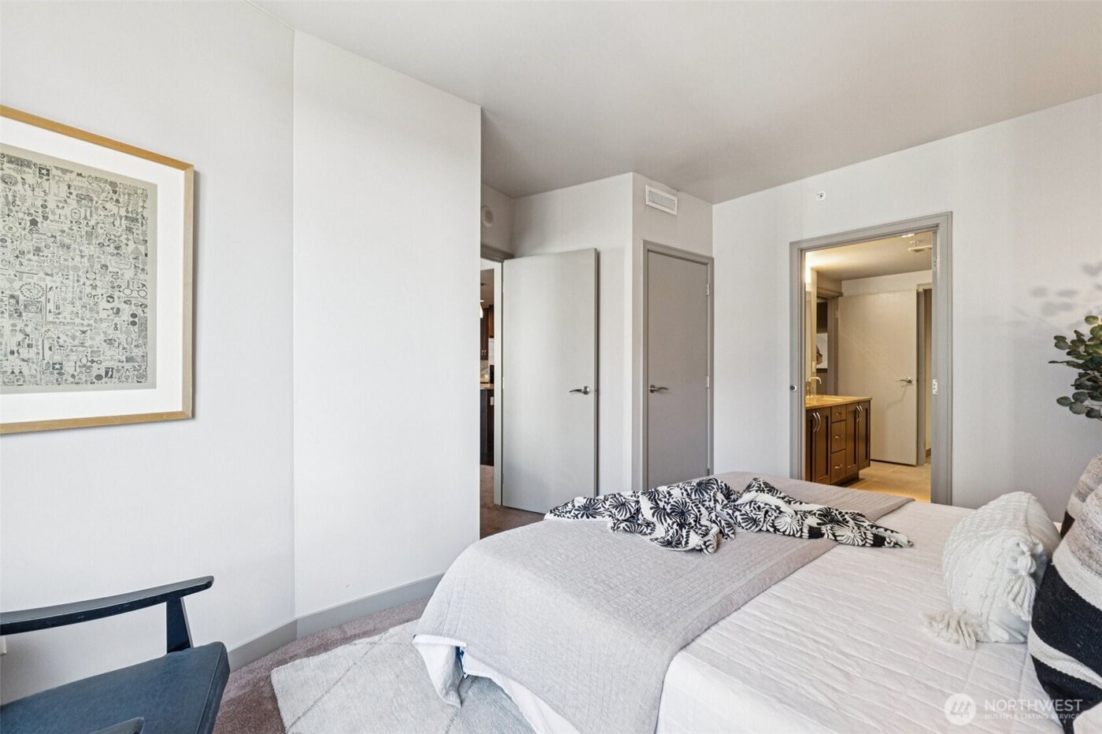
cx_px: 551
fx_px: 459
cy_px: 367
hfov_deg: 100.4
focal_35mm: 15
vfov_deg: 77.3
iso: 200
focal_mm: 10
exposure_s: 1/4
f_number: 9
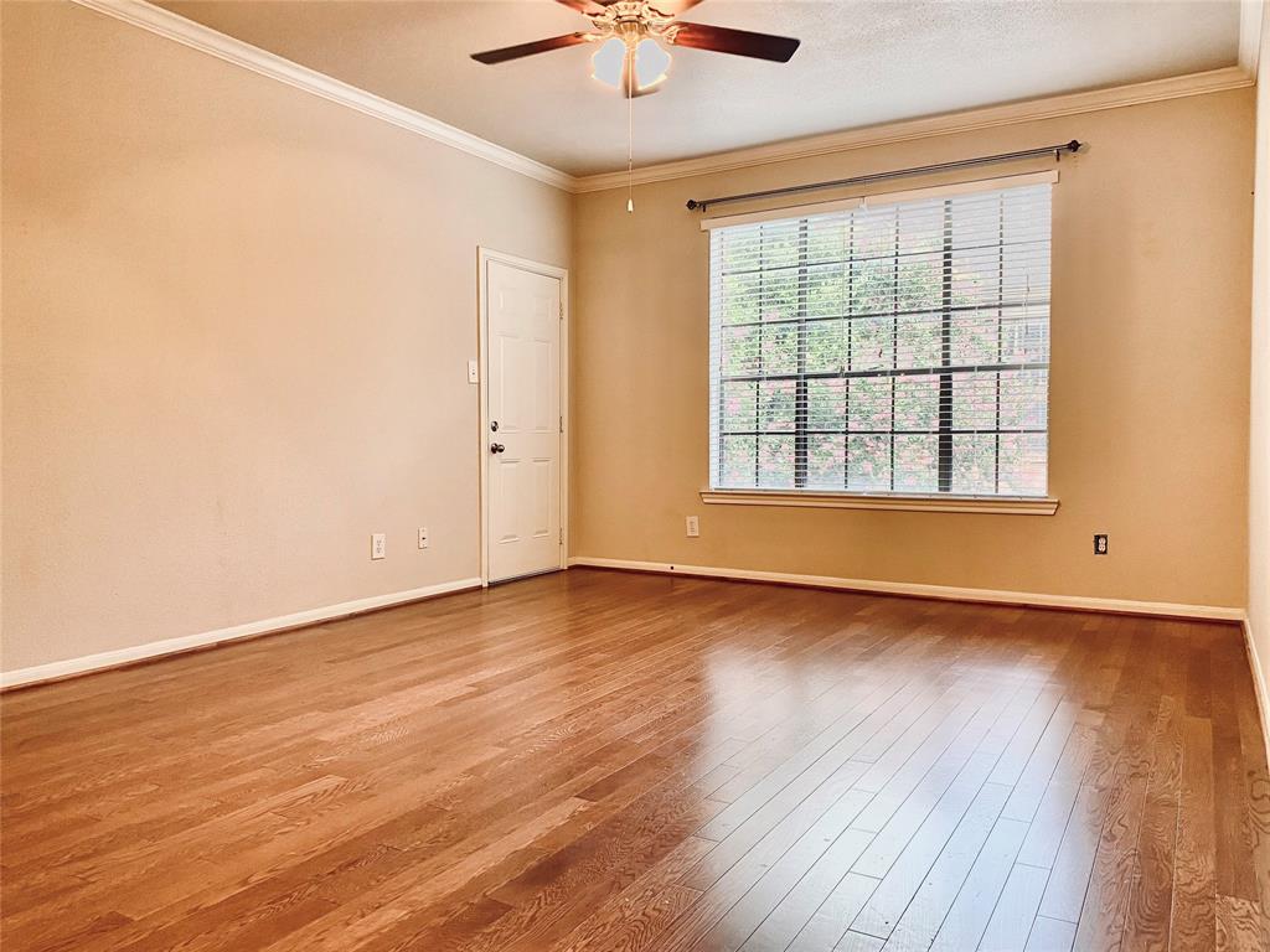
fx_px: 954
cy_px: 476
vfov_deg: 53.1
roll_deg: -0.1
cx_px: 635
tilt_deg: -3.0
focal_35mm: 26
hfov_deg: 67.3
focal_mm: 4.25
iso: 100
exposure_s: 1/60
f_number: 1.8
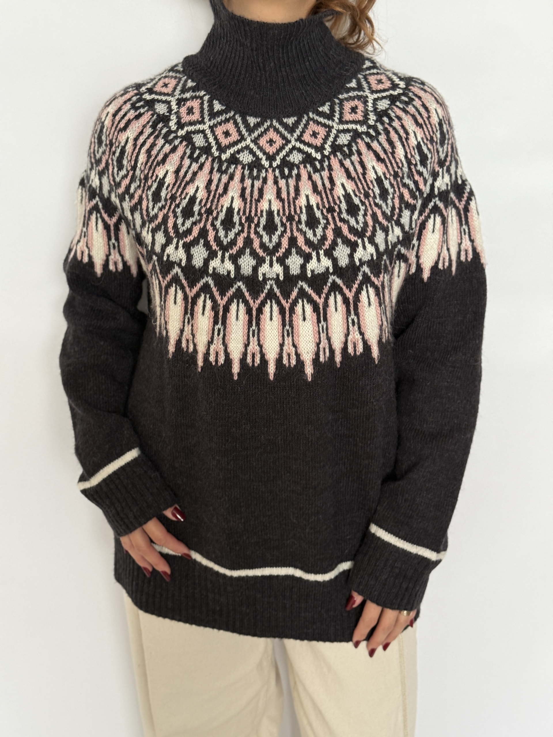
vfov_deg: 39.7
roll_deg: -1.6
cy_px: 368
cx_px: 276
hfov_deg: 30.3
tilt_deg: -21.2
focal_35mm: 48
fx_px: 1022
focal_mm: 6.76
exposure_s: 1/47
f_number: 1.78
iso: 250
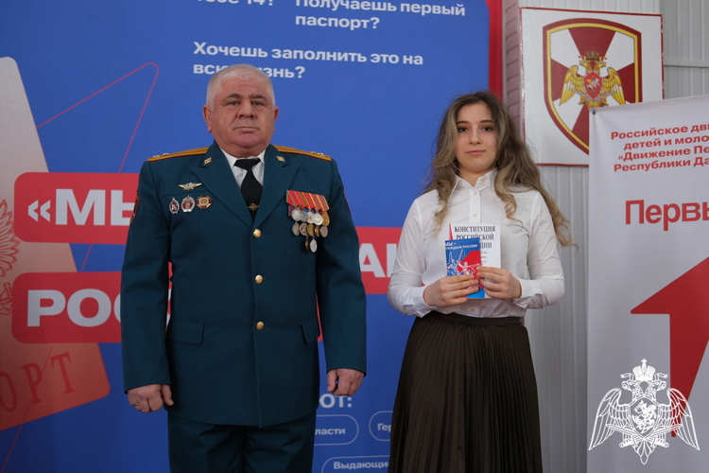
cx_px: 354
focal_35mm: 53
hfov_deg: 37.5
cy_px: 236
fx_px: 1044
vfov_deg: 25.5
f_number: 2
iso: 320
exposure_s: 1/160
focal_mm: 35
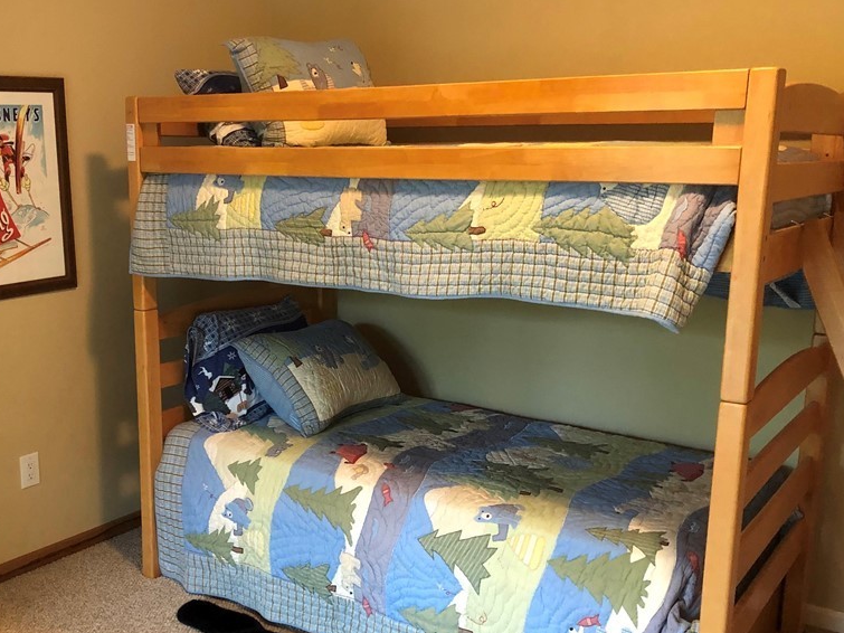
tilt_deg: -13.5
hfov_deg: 48.4
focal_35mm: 38
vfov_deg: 37.7
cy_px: 355
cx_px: 307
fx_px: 926
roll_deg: -1.4
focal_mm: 3.99
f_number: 1.8
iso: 100
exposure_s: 1/15
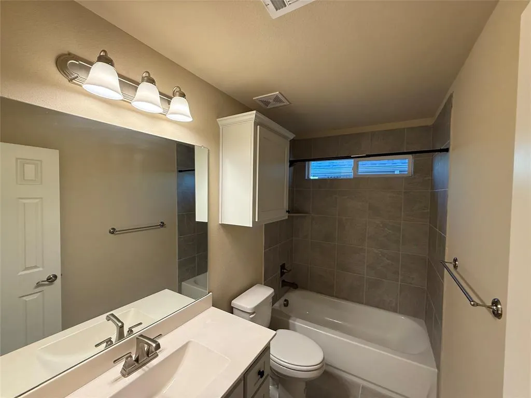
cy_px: 199
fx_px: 215
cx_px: 266
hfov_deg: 102.1
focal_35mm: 14
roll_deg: -1.3
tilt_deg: -1.2
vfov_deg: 85.7
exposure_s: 1/120
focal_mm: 2.22
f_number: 2.2
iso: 250
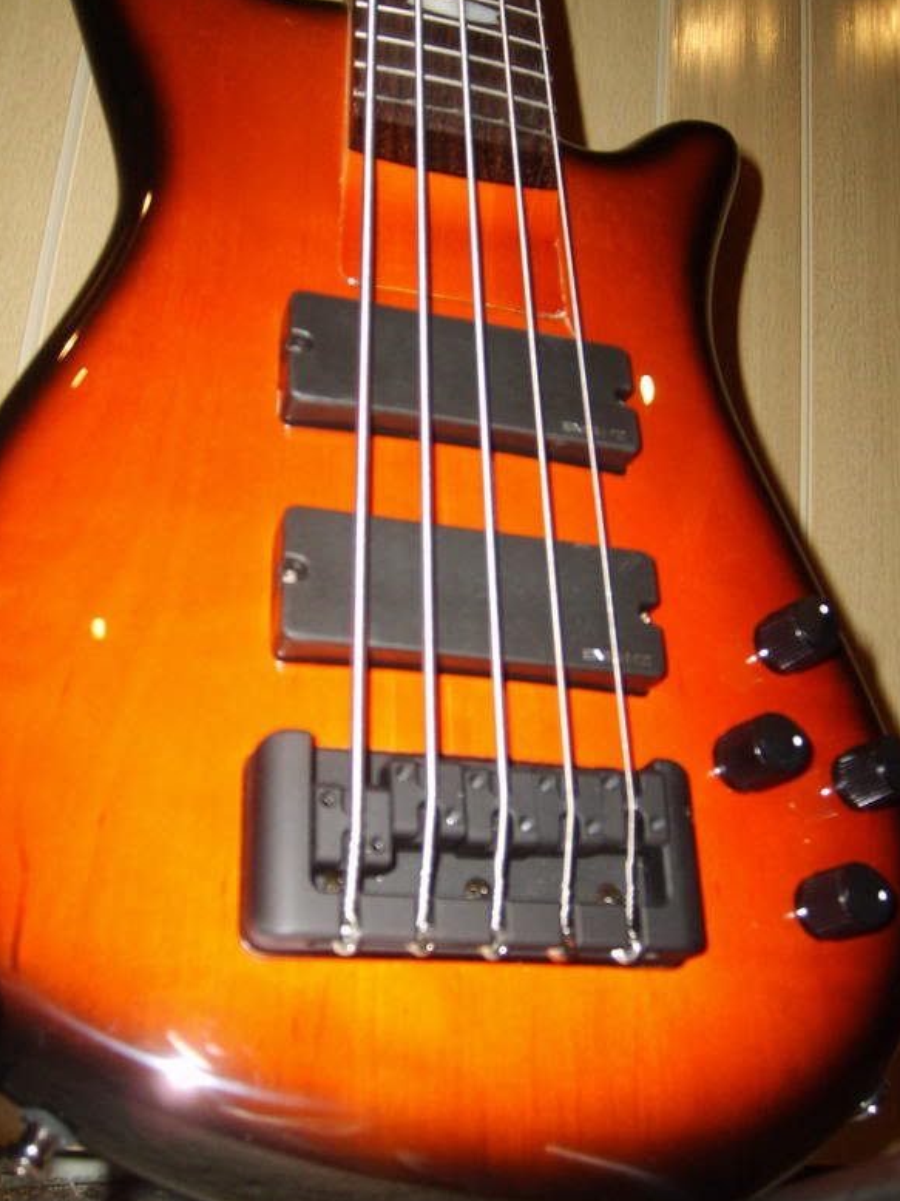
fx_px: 1249
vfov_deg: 51.4
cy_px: 597
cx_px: 452
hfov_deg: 39.6
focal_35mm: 36
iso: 100
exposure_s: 1/45
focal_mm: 5.8
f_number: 2.8
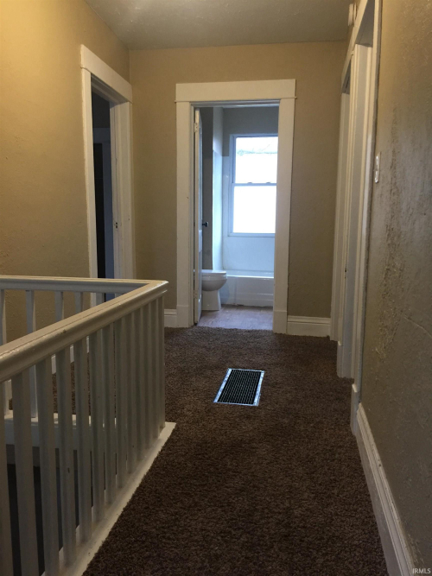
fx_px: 483
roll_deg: -0.3
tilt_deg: -6.9
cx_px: 216
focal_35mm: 29
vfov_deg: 61.7
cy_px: 288
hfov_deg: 48.2
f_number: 2.2
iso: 125
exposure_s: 1/15
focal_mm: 4.15
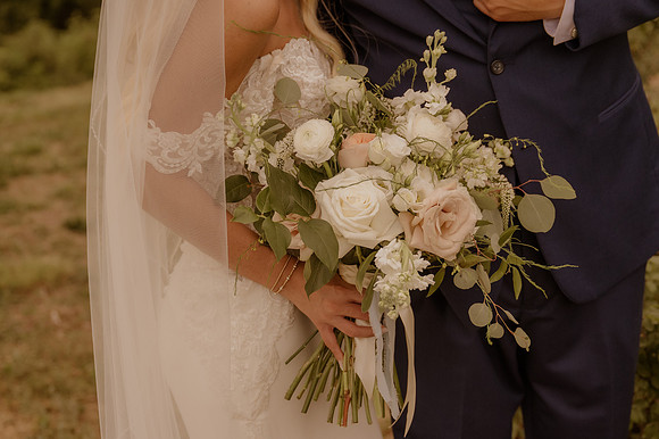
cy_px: 220
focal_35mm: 72
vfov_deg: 18.9
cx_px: 330
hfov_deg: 28.1
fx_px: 1317
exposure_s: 1/1250
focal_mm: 48
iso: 1000
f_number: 3.2
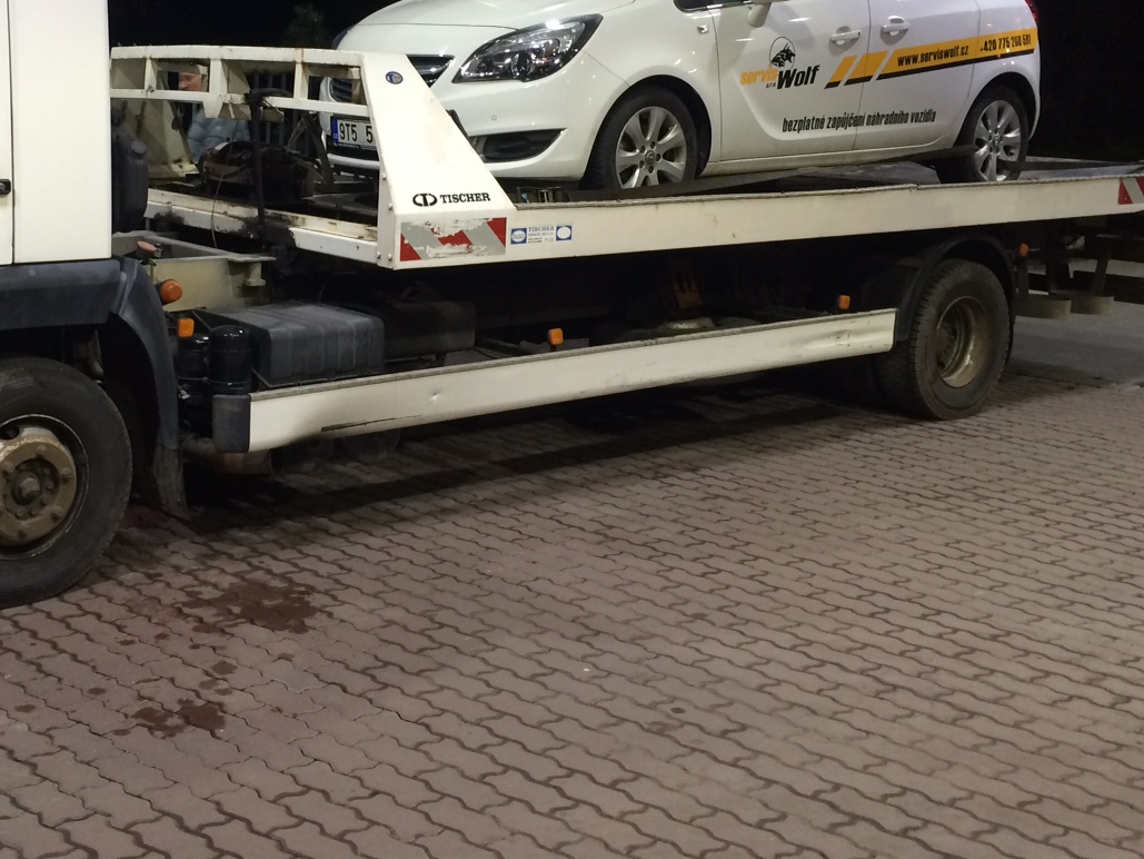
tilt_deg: -7.1
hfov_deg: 40.6
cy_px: 256
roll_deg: -0.2
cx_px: 356
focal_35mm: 46
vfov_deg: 31.2
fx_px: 1520
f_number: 2.2
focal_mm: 4.15
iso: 100
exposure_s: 1/33
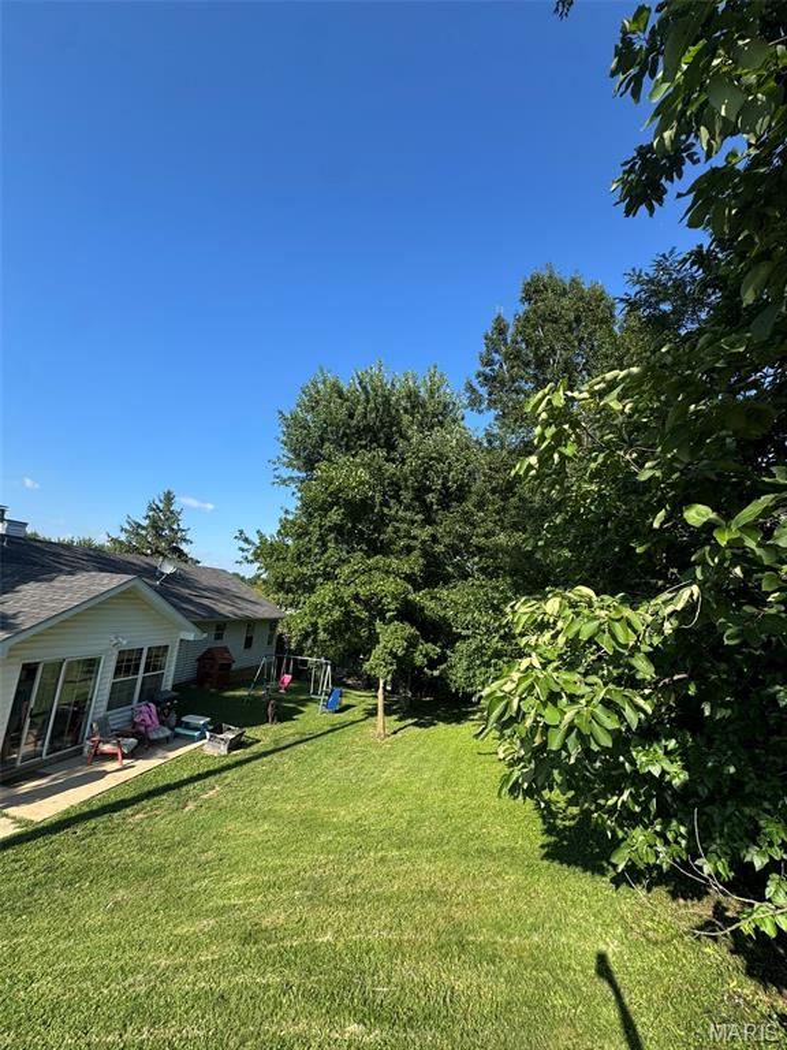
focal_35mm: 14
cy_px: 525
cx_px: 394
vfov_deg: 102.1
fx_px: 424
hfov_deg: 85.7
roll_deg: -6.5
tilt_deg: +8.9
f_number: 2.2
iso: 50
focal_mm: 2.22
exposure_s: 1/787
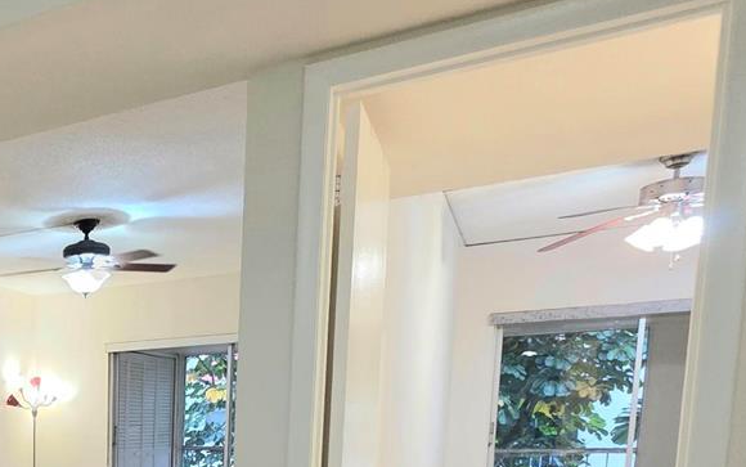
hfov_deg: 40.9
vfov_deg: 29.7
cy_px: 535
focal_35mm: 38
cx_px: -82
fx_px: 773
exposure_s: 1/60.2
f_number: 1.9
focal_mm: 2.2
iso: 320
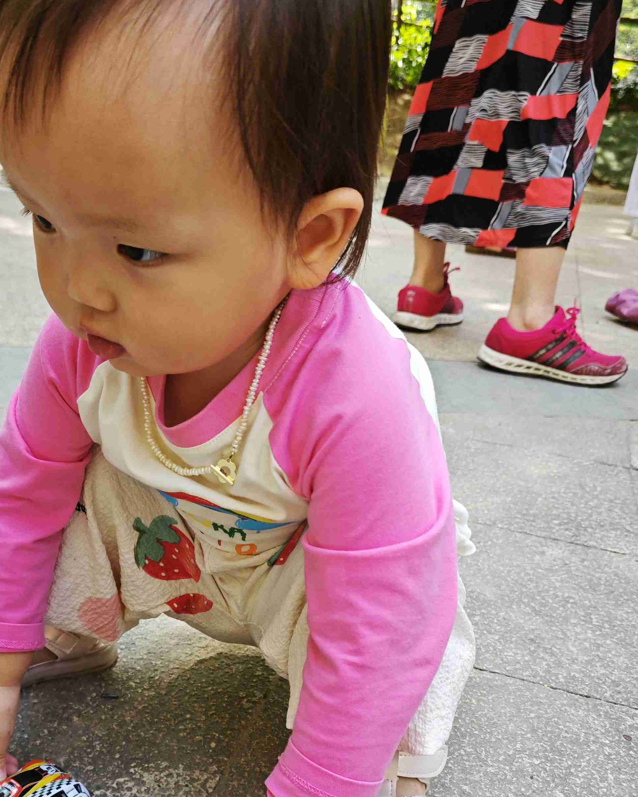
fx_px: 897
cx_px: 203
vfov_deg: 47.3
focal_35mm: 38
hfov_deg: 38.6
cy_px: 520
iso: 200
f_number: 1.8
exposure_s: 1/909
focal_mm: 5.43
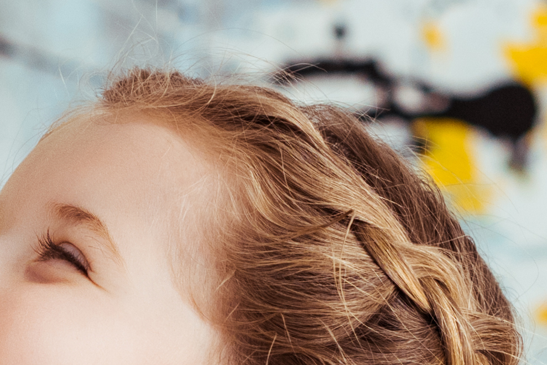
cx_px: -144
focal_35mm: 372
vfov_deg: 3.7
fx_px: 5654
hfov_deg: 5.5
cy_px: 668
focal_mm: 50
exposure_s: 1/320
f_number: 4
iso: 250
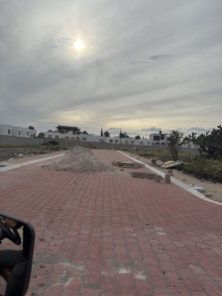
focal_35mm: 26
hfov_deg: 53.1
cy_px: 148
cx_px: 111
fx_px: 222
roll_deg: -3.3
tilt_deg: +3.6
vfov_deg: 67.3
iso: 50
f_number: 1.6
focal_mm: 5.96
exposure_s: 1/7813
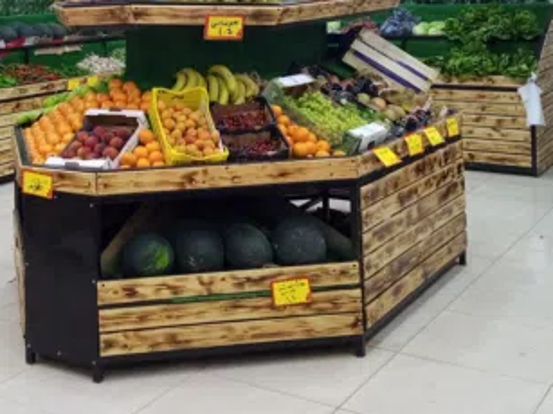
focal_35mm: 48
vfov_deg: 28.4
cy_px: 0
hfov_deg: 38.5
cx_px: 126
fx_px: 767
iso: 263
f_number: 1.8
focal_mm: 3.64
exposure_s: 1/100
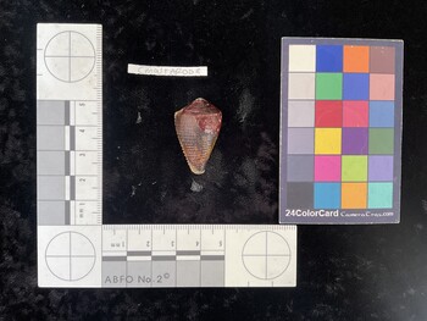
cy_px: 160
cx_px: 214
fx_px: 358
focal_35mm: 29
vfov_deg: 48.3
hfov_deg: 61.6
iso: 64
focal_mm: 3
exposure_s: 1/120
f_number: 1.8
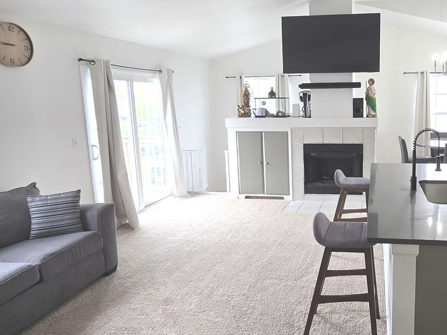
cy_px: 164
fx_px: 336
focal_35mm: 26
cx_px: 314
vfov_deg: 53.1
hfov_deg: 64.7
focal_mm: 2.2
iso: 100
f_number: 2.2
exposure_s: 1/60
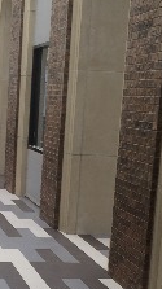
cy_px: 249
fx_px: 674
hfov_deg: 13.6
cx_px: 10
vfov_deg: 23.7
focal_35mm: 88
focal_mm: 4.12
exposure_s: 1/120
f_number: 2.2
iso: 32
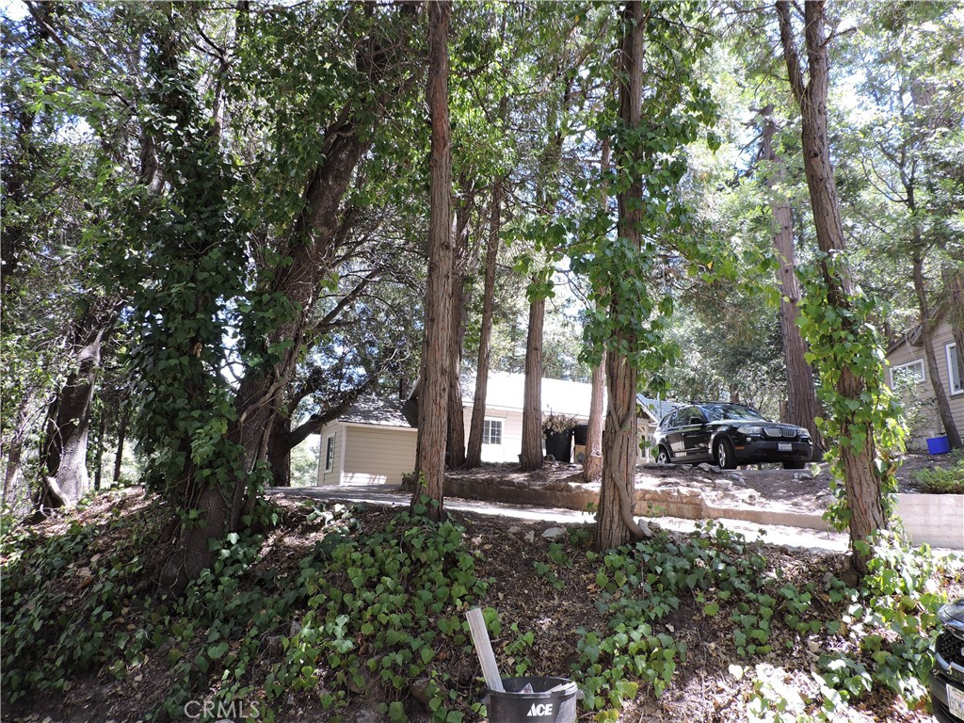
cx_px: 482
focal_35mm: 24
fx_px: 668
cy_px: 362
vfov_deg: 56.8
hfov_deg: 71.6
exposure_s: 1/80
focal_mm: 4.3
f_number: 3
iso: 100
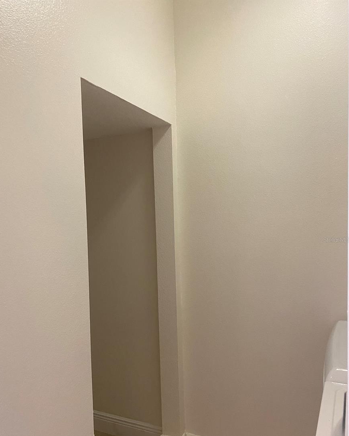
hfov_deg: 51.5
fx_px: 362
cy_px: 240
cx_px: 171
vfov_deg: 62.1
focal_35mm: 28
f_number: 1.8
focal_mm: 4.25
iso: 320
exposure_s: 1/60
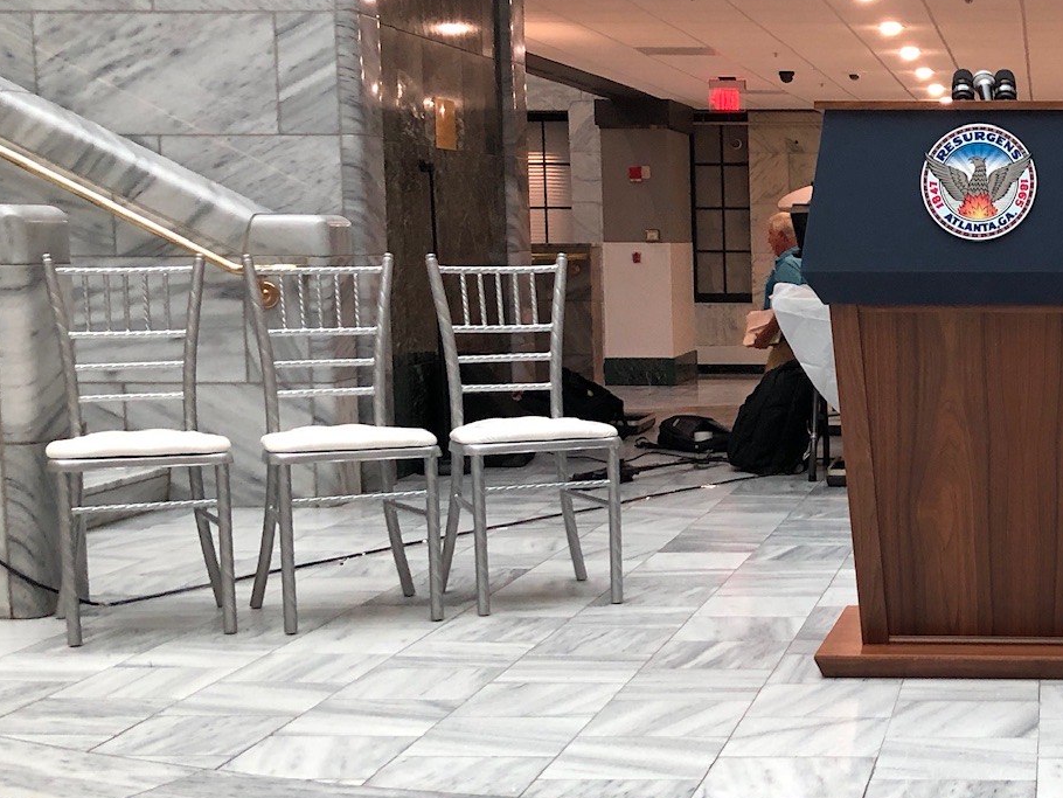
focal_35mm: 63
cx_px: 986
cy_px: 497
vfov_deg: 23.2
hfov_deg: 29.3
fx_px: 1935
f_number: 1.8
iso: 40
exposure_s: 1/30
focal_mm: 3.99
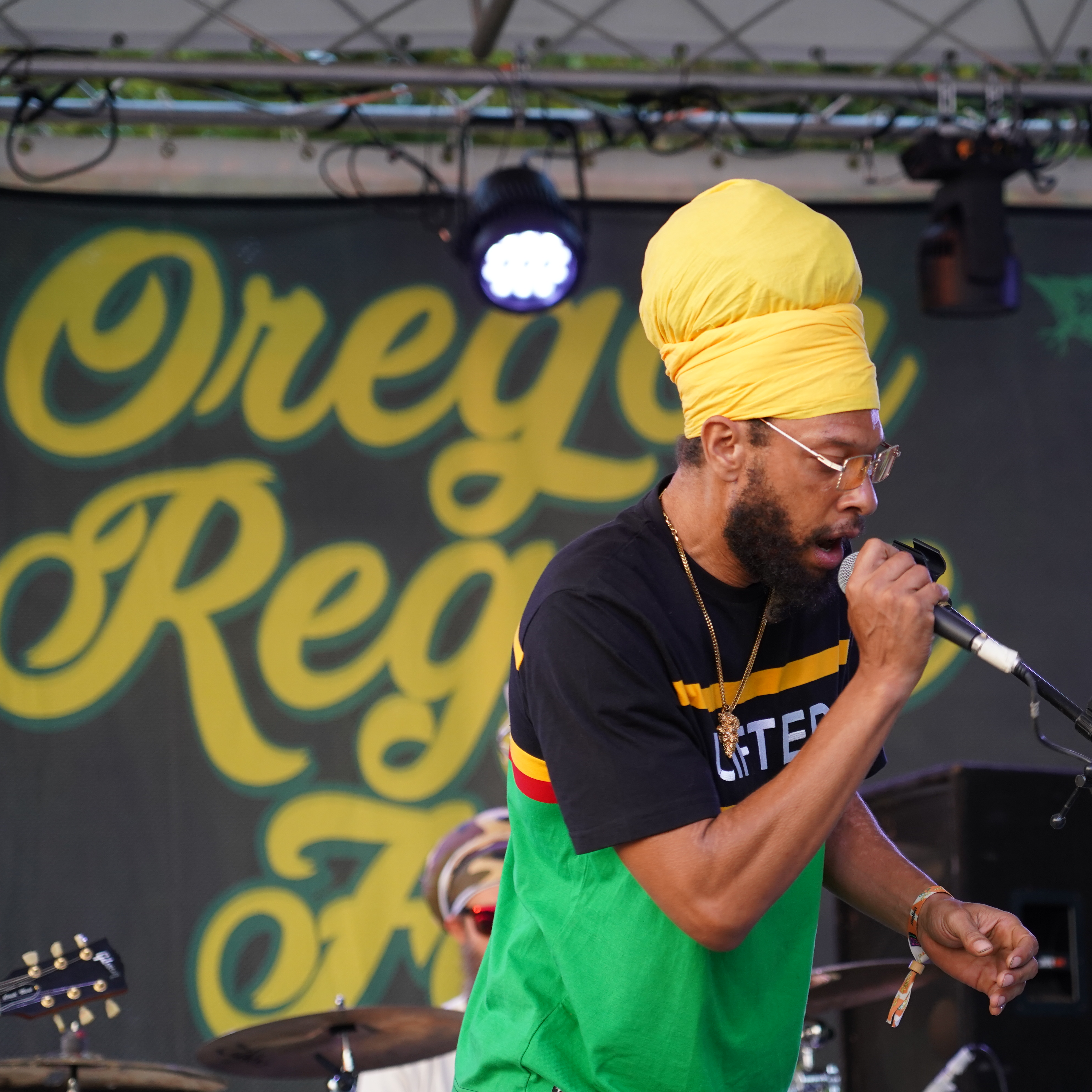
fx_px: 4783
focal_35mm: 134
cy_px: 546
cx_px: 649
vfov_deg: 13.0
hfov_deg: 13.0
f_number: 4
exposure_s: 1/160
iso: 1000
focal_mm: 105
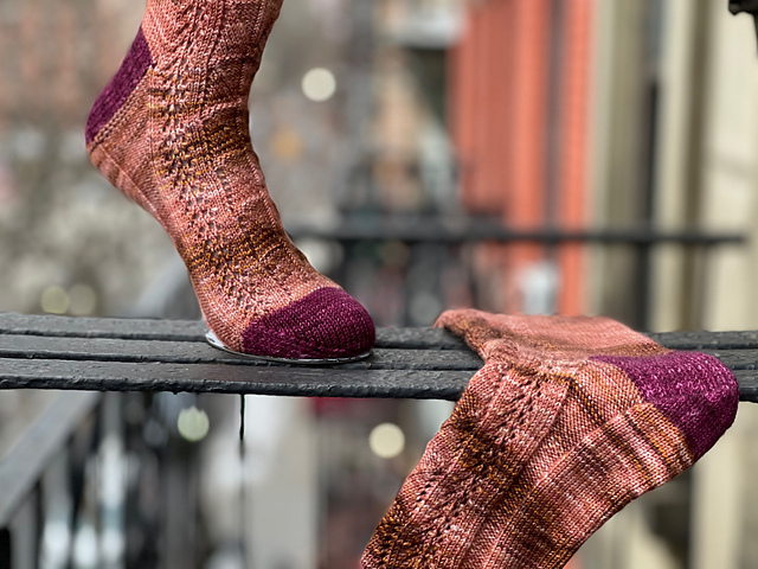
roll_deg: -0.5
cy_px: 284
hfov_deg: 30.3
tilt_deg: -9.3
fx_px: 1401
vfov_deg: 22.9
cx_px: 379
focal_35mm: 64
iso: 250
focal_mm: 7.5
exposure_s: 1/99
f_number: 2.2
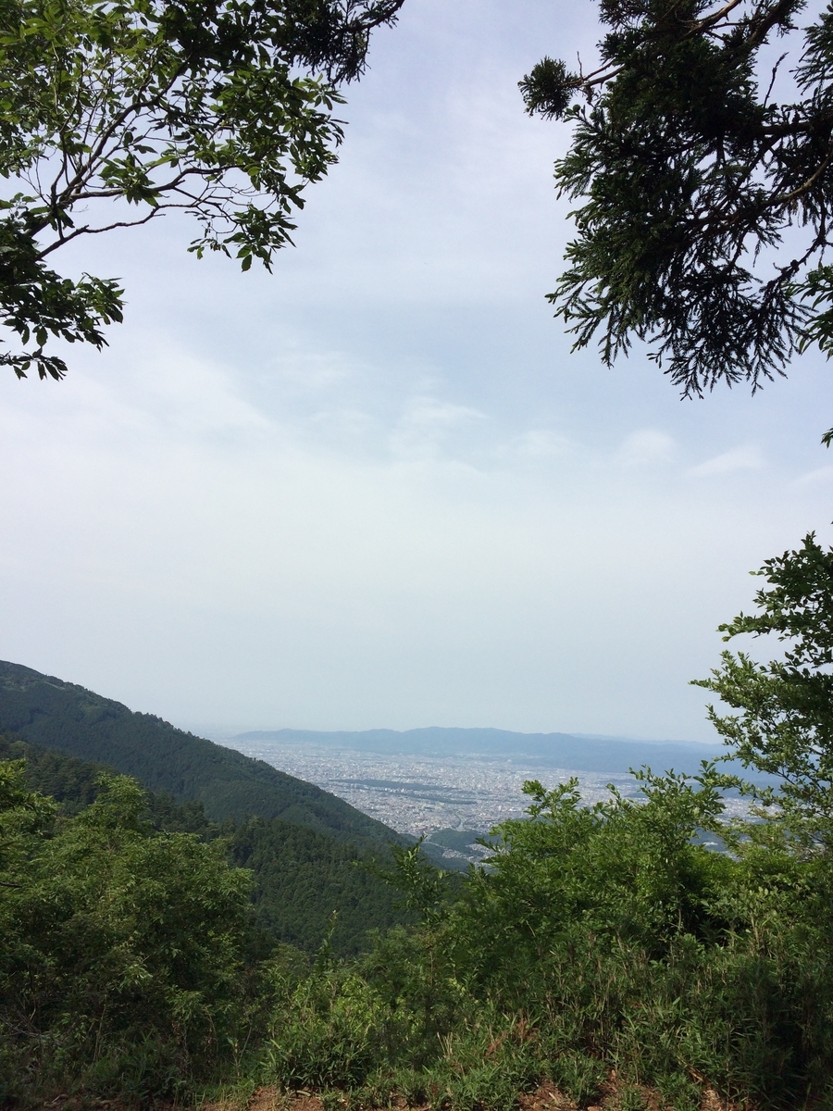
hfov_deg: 48.2
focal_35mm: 29
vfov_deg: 61.7
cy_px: 556
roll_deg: -1.4
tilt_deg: +8.1
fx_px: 930
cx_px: 416
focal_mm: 4.15
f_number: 2.2
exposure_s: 1/3425
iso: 32
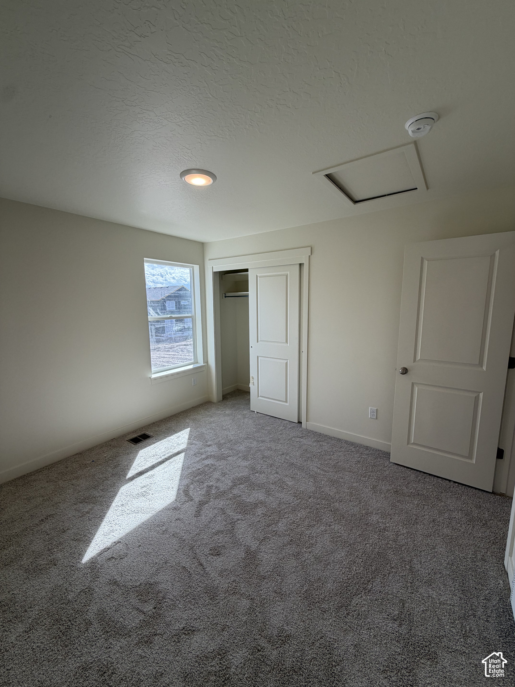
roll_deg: +0.5
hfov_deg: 85.7
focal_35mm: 14
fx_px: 278
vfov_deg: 102.1
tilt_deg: -7.0
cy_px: 344
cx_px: 258
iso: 40
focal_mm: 2.22
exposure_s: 1/227
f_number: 2.2
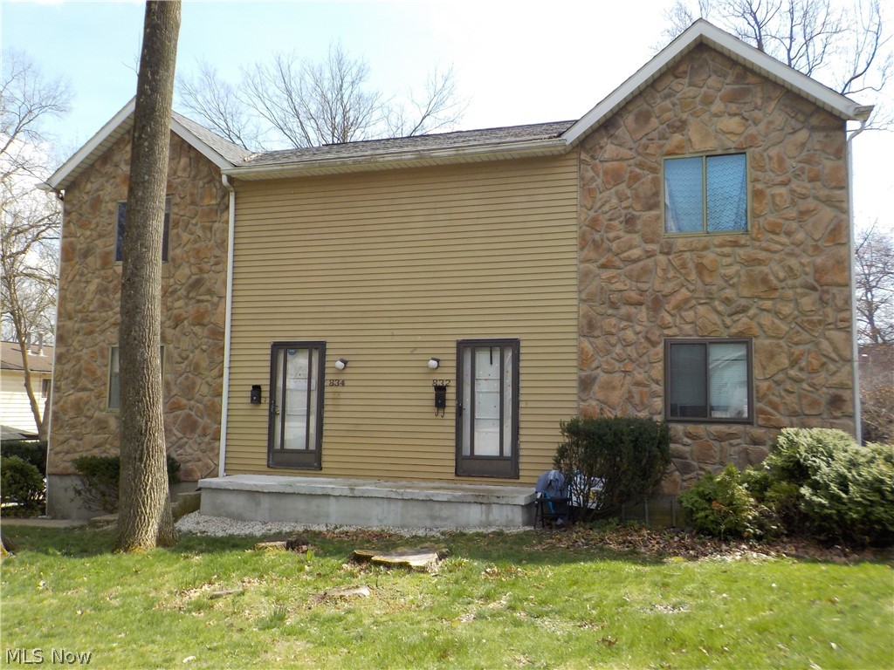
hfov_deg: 60.0
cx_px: 447
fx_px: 775
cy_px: 335
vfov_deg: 46.8
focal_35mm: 30
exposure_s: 1/640
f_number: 3.3
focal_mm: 4.1
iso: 125
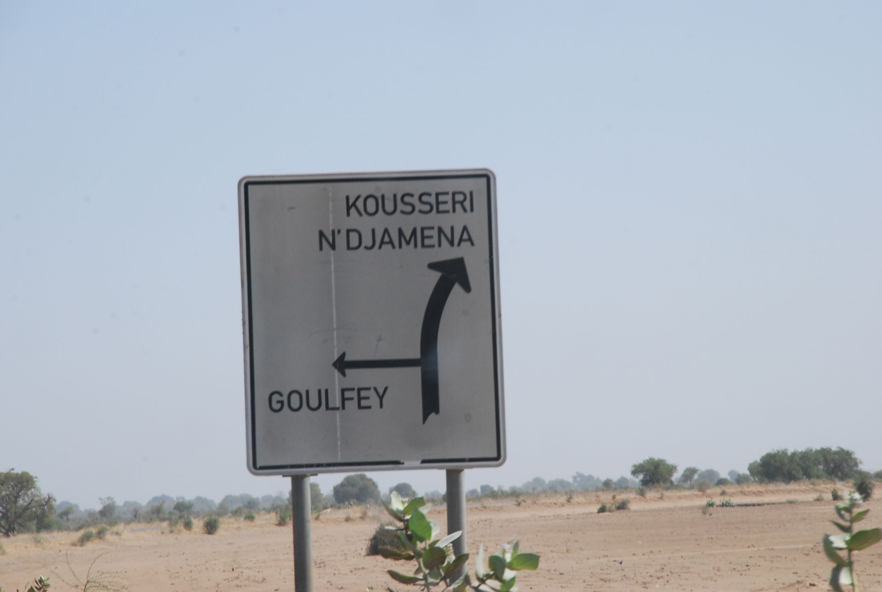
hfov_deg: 10.1
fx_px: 4972
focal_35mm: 202
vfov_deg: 6.8
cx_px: 441
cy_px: 296
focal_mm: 135
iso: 400
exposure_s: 1/250
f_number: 18
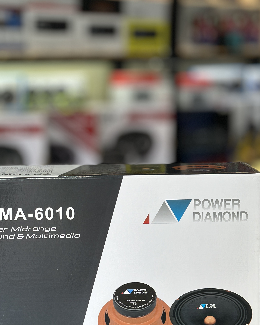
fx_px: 683
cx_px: 90
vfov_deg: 26.8
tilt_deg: -8.4
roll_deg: -1.4
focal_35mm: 71
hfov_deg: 21.5
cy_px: 160
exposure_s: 1/141
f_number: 1.78
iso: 80
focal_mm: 6.86
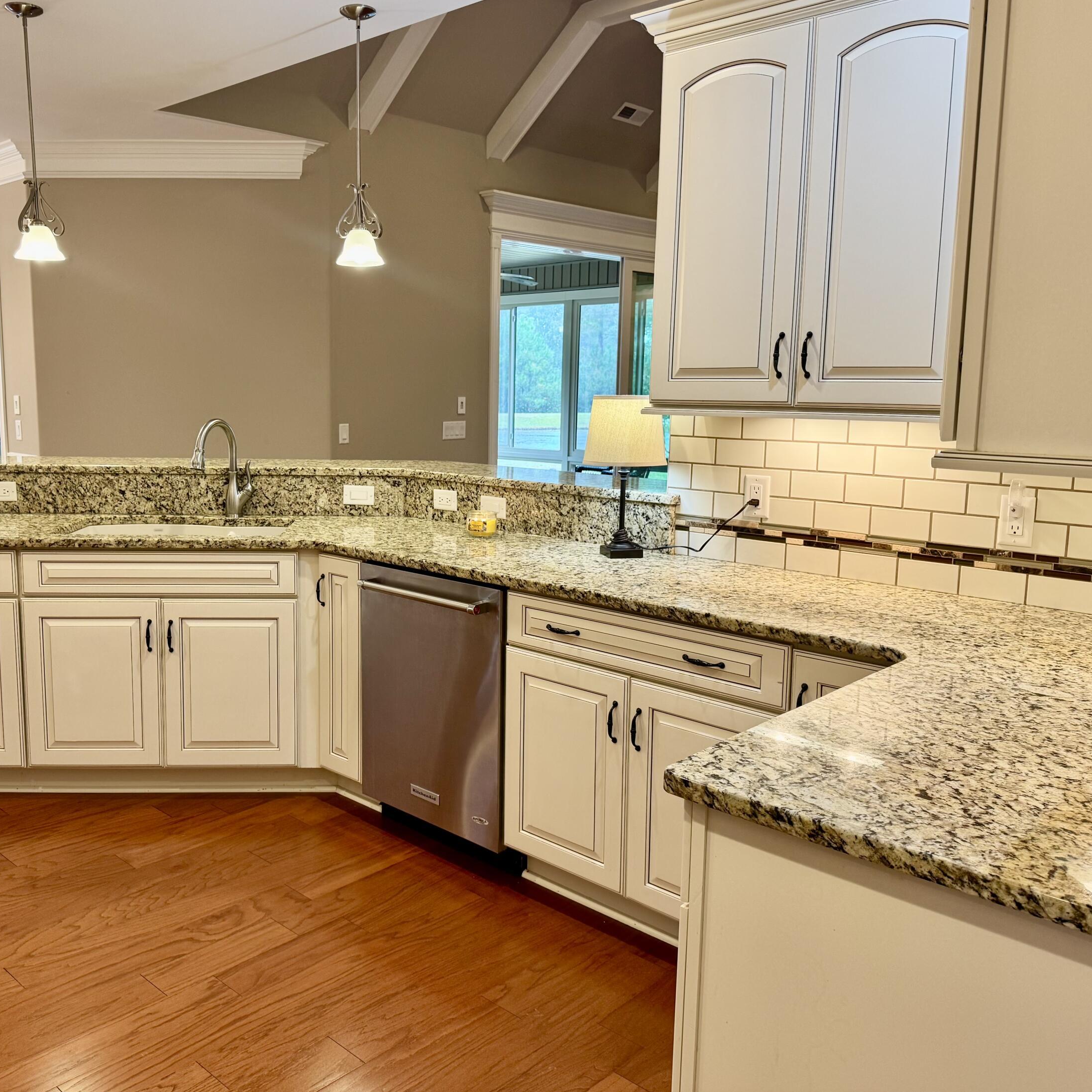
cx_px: 448
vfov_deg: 55.6
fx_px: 1035
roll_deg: -0.4
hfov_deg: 55.3
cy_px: 536
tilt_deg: -8.0
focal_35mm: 29
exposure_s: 1/60
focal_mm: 6.76
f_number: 1.78
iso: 100
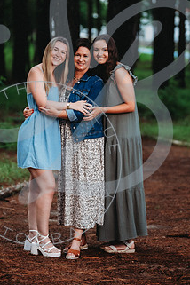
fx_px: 1219
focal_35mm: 154
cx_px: 79
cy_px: 96
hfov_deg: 8.9
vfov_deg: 13.3
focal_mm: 110
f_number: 2.8
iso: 400
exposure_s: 1/160
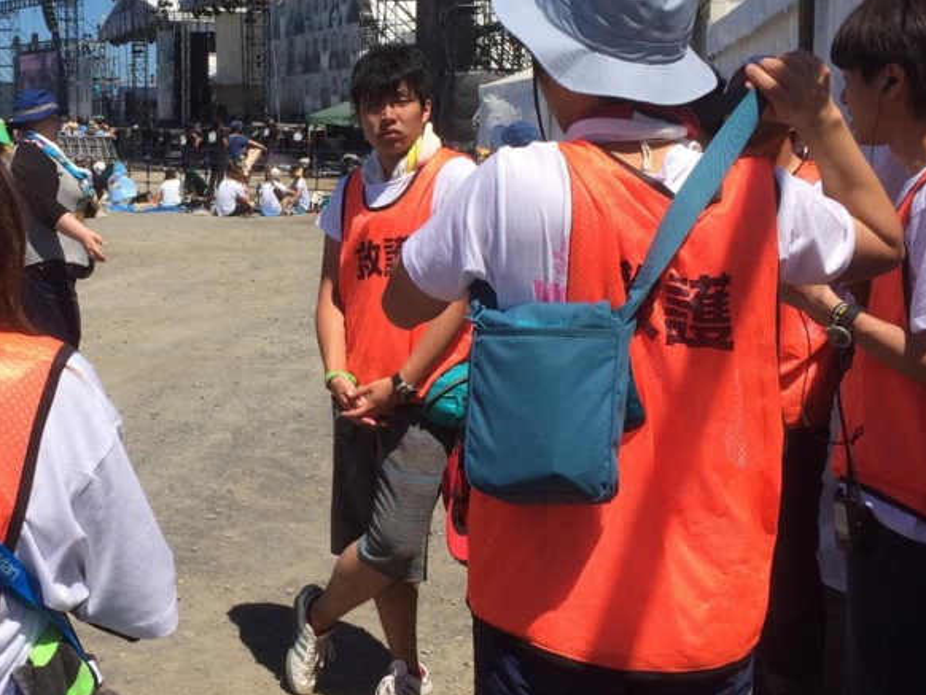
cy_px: 293
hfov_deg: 36.8
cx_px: 255
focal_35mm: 51
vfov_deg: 28.5
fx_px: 1365
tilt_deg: -7.4
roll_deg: +0.0
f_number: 2.2
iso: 32
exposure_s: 1/2740
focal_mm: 4.15
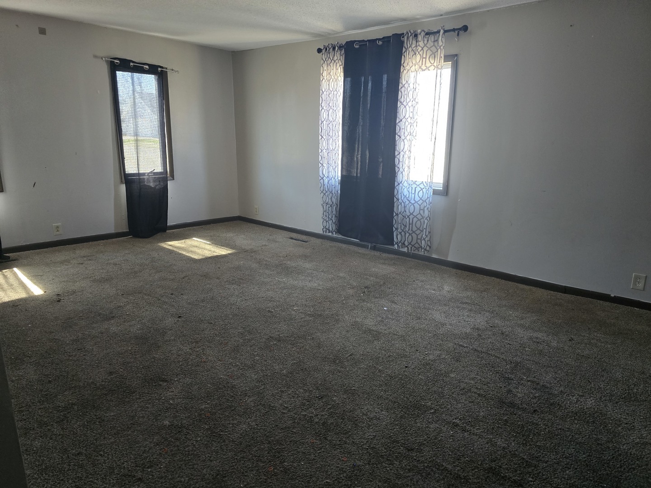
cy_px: 244
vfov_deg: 58.9
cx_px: 326
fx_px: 433
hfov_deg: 73.9
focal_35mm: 23
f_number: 1.7
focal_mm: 6.3
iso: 640
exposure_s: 1/120
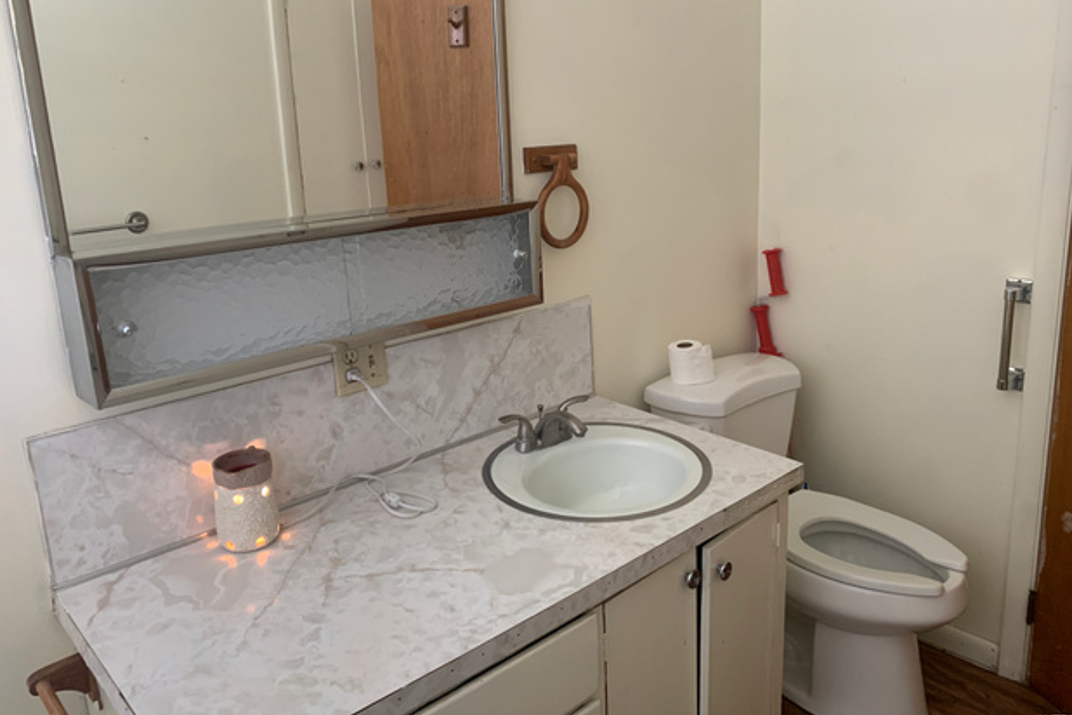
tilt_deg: -14.3
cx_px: 539
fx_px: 834
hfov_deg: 65.5
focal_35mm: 28
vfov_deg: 46.3
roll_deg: +1.7
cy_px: 311
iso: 160
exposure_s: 1/60
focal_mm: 4.25
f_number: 1.8
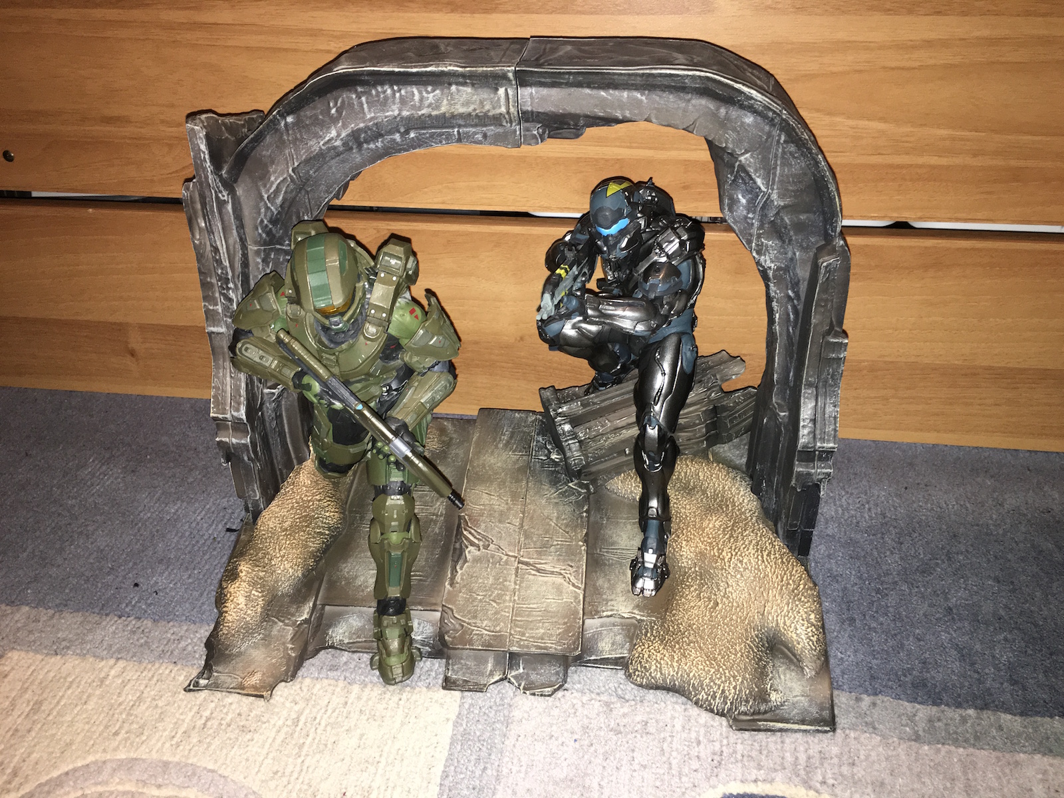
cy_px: 399
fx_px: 891
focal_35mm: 29
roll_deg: +0.9
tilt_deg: -32.0
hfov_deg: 61.7
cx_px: 532
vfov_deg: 48.2
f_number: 2.2
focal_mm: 4.15
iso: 100
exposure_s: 1/17
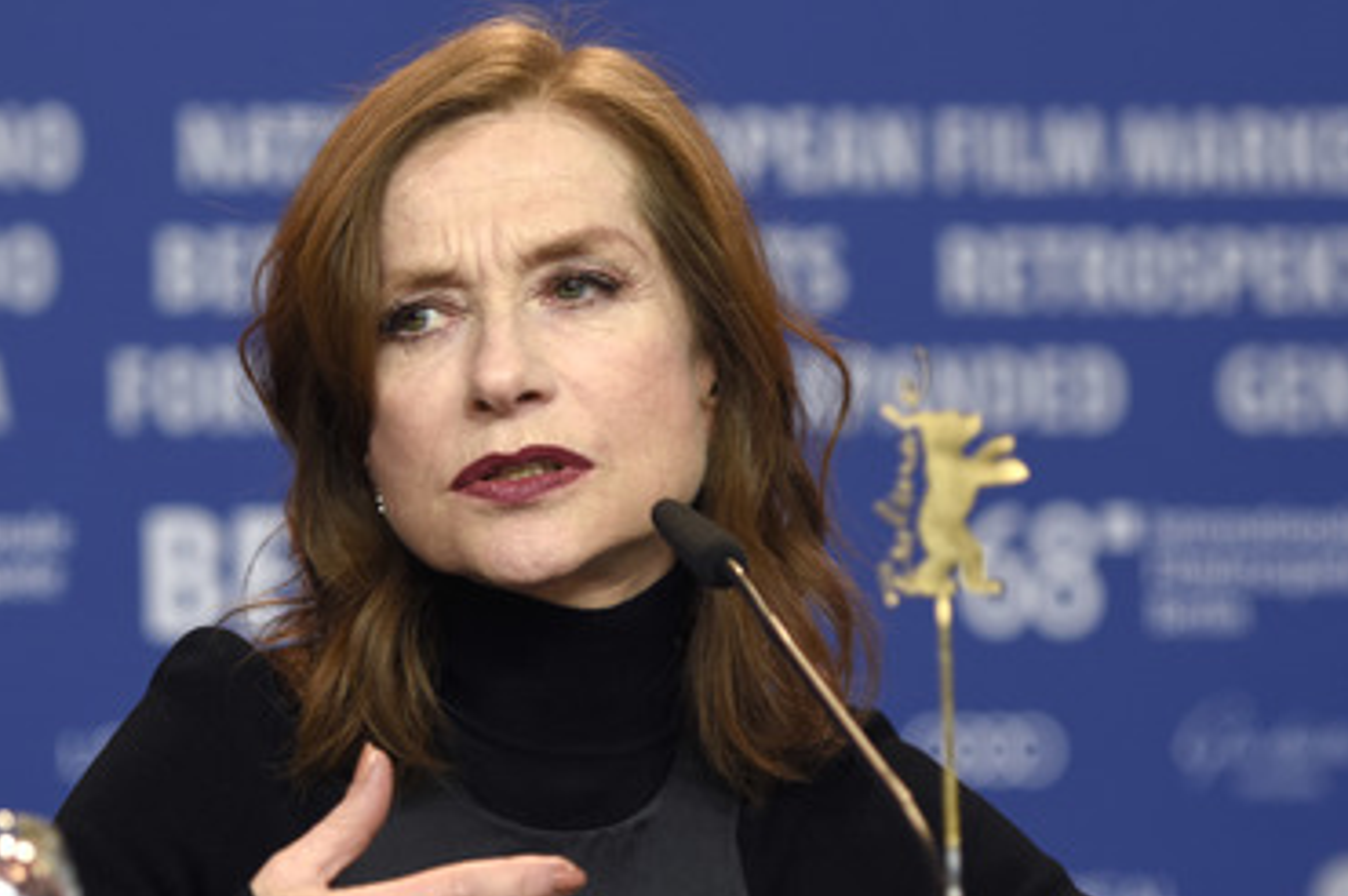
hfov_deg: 9.2
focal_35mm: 223
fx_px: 8343
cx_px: 614
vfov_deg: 6.1
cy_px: 539
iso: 640
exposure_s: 1/500
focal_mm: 122
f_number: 2.8
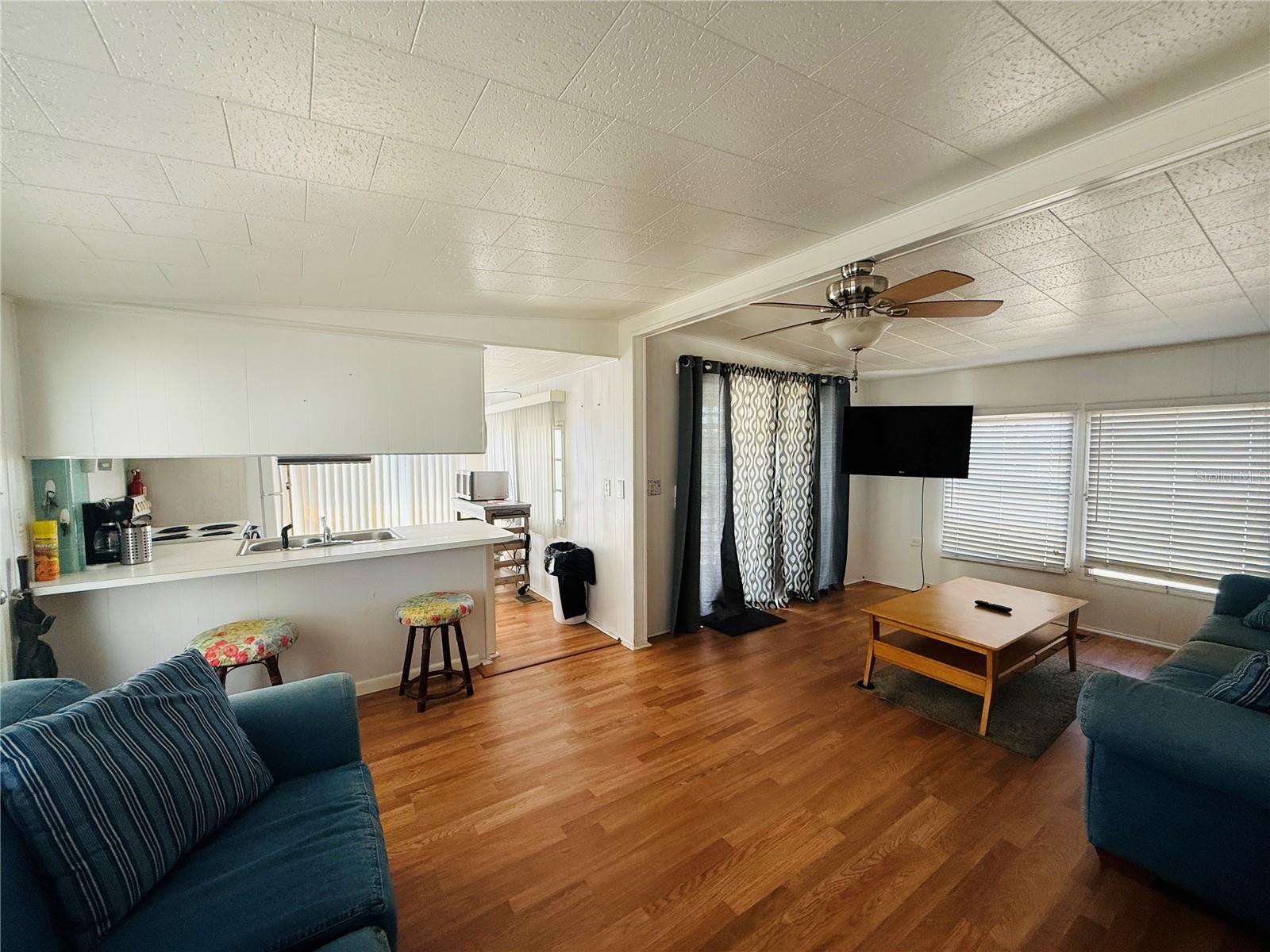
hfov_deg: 102.1
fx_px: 514
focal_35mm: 14
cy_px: 476
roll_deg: +0.2
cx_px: 635
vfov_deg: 85.7
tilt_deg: -1.9
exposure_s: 1/99
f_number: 2.2
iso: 160
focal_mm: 2.22
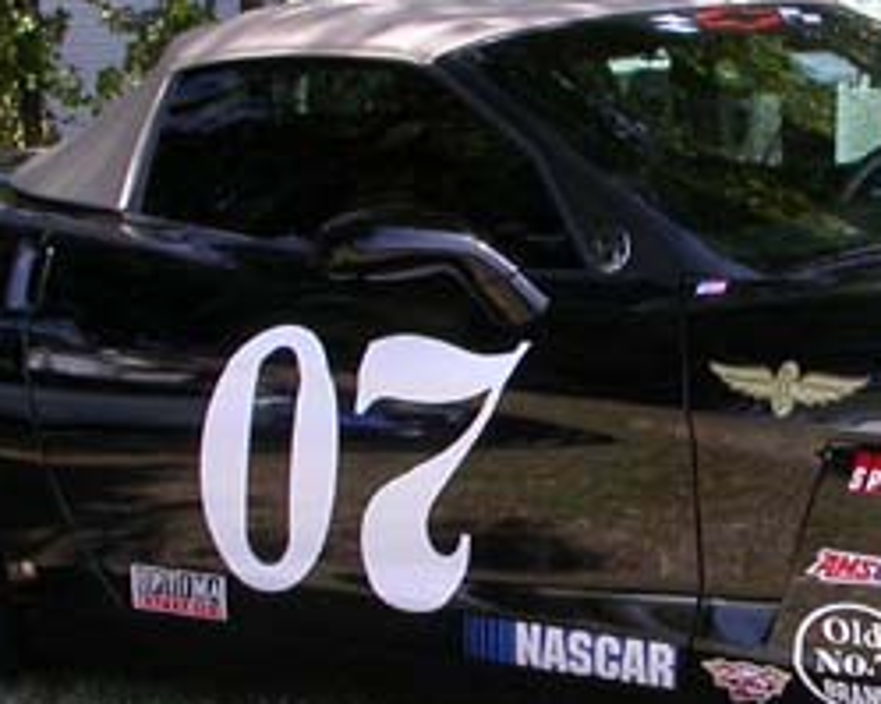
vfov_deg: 12.9
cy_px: 481
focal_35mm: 119
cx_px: 697
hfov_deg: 16.1
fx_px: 3102
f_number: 5.3
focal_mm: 7.85
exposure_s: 1/144
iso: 100
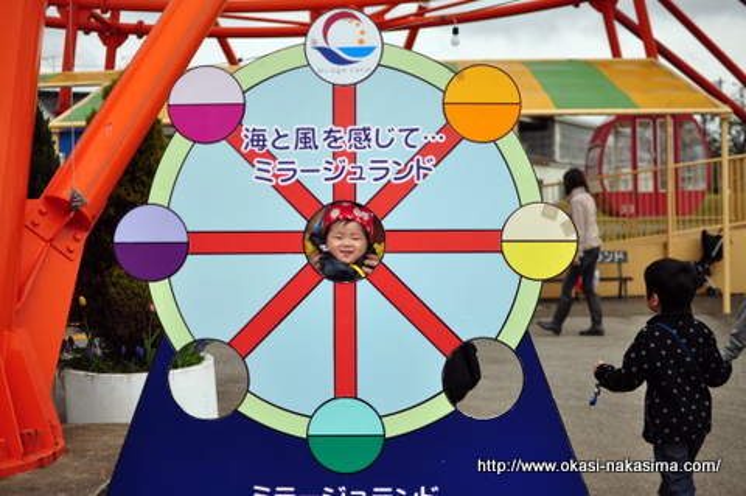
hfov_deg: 37.9
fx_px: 1087
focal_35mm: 52
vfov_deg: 25.7
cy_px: 248
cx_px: 373
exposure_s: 1/4000
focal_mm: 35
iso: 200
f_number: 1.8
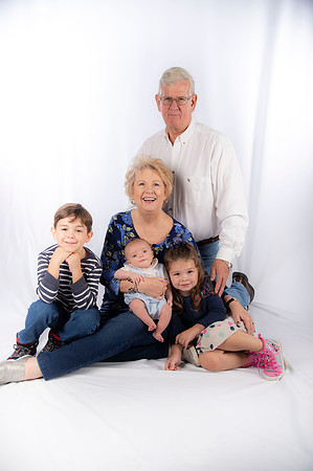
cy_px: 236
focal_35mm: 34
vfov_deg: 55.8
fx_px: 444
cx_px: 156
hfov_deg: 38.8
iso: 100
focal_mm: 34
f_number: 5.6
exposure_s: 1/200
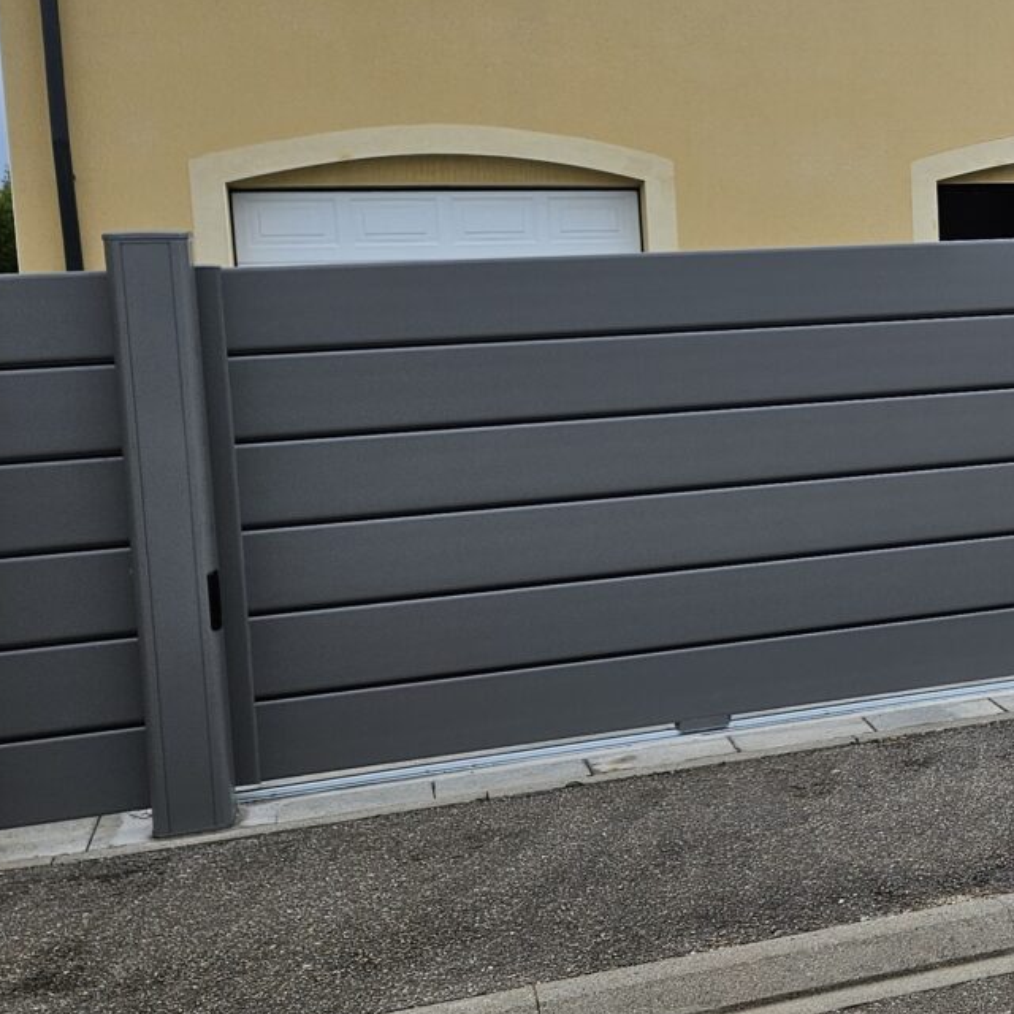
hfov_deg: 24.5
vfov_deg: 28.1
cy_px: 398
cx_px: 1318
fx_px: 2022
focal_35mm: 61
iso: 25
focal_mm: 5.4
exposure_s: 1/1293
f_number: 1.8
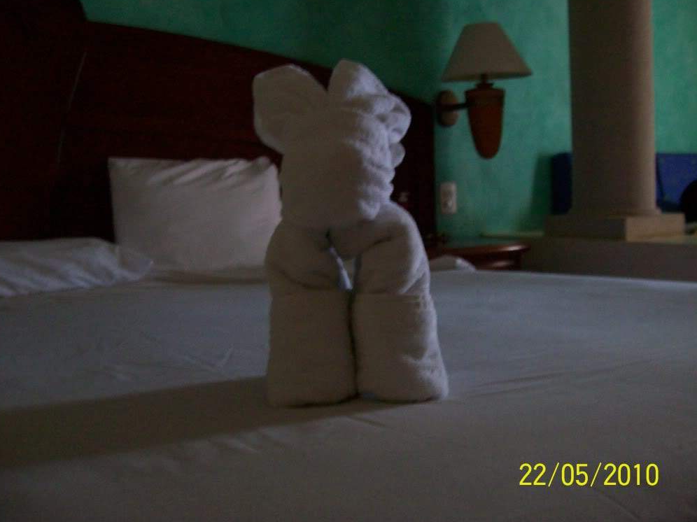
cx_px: 352
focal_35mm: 37
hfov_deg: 50.2
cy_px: 259
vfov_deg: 38.6
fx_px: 745
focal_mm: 6
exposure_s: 1/8
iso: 200
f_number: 2.7
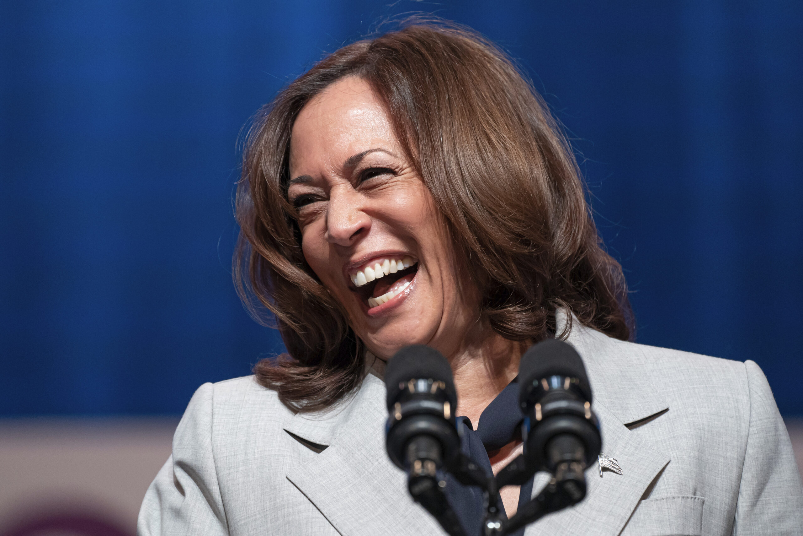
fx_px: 8186
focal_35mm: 367
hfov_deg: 5.6
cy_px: 268
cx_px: 402
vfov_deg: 3.7
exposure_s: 1/320
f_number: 5.6
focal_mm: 367
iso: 3200
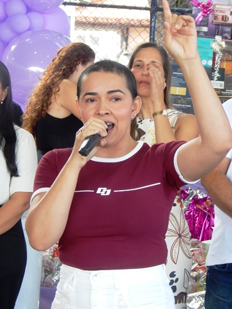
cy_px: 154
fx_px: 1429
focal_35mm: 160
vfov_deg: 12.3
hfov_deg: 9.3
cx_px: 116
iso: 400
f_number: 5.1
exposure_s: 1/80
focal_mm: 28.7
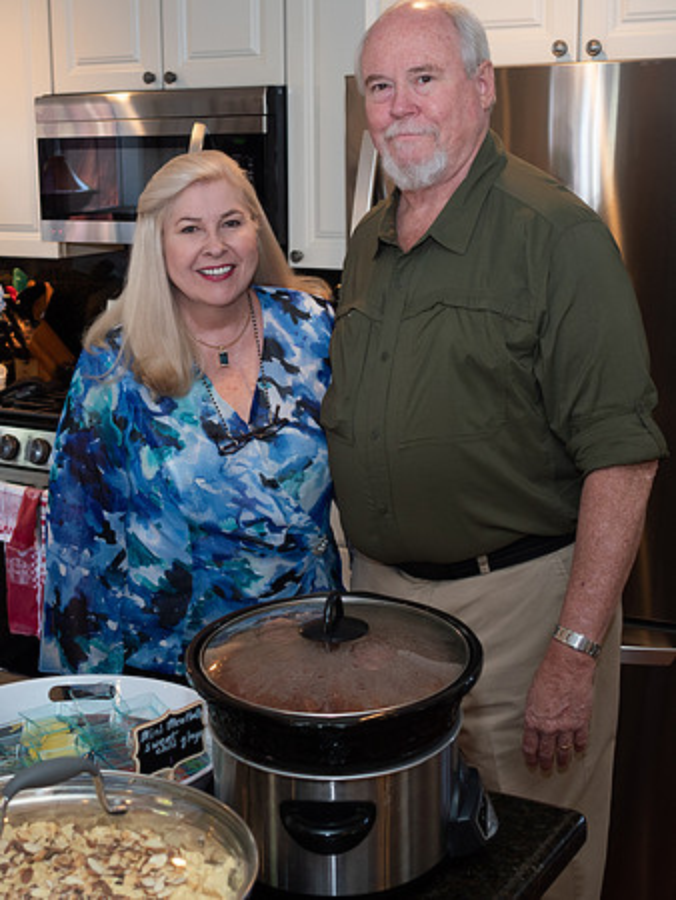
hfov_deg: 27.2
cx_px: 257
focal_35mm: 54
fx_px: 1393
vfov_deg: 35.8
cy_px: 476
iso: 320
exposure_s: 1/60
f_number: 3.5
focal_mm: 19
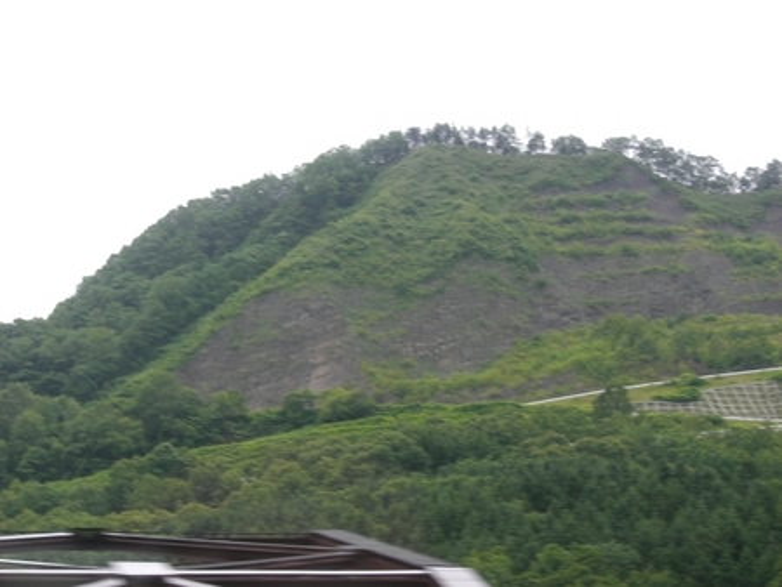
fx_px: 2125
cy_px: 294
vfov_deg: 15.7
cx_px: 391
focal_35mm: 94
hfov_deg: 20.9
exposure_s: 1/80
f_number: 4.6
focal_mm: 15.3
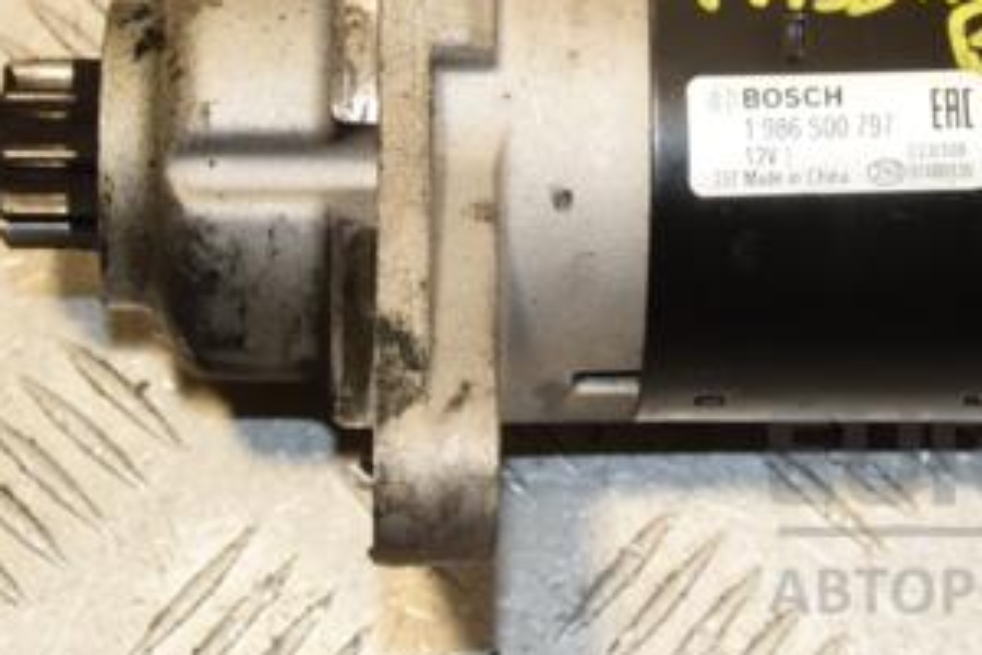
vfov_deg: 10.1
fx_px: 3682
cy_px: 20
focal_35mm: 135
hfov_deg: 15.1
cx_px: 707
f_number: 8
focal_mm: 45
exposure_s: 1/200
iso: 800
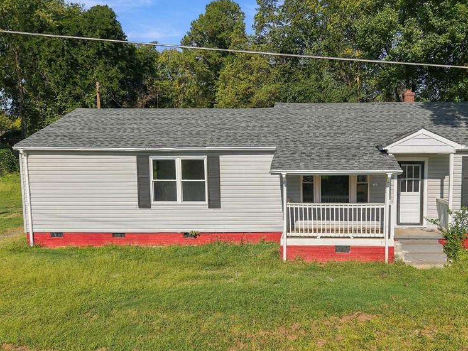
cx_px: 303
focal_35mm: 33
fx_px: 446
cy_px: 202
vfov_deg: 42.8
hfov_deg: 54.5
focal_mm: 8.7
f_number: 1.8
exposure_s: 1/400
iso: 140
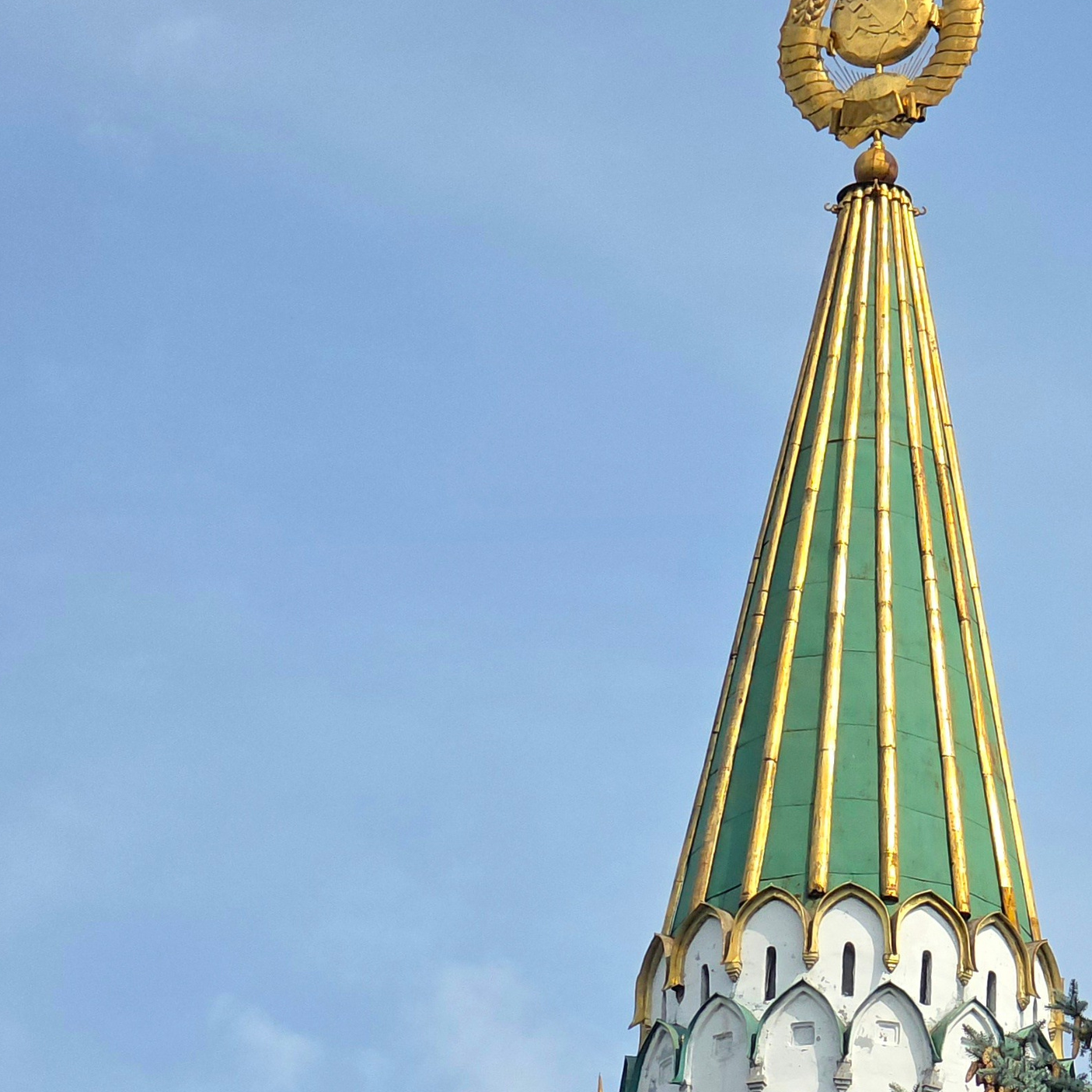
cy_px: 1066
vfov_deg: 7.1
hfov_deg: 7.1
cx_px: 953
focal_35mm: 247
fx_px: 8816
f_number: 3.4
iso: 64
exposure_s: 1/1667
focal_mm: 18.6
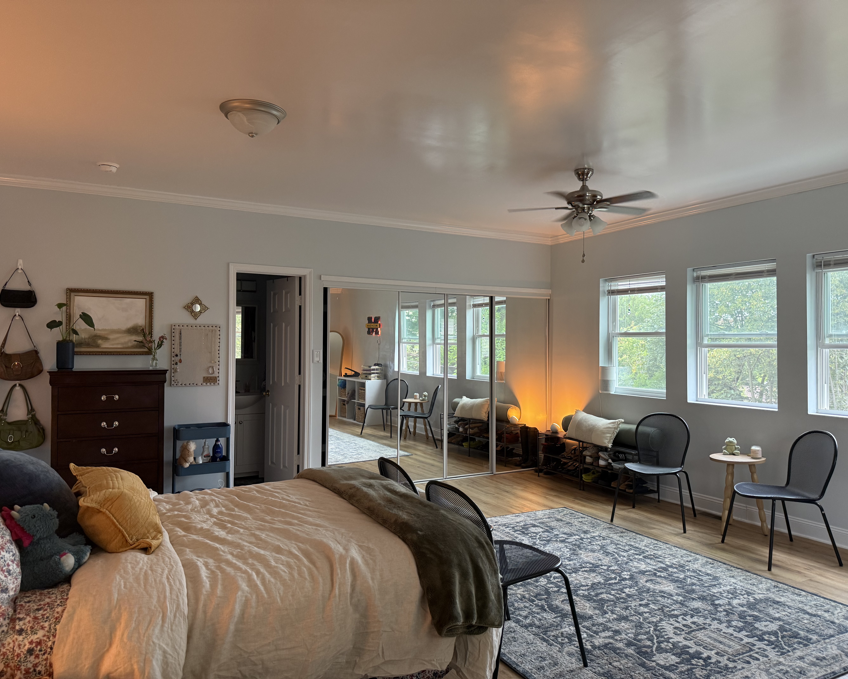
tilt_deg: +0.1
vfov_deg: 56.8
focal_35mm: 25
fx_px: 627
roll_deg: -0.4
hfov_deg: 68.1
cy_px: 340
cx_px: 443
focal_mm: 6.76
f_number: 1.78
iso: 200
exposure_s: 1/60
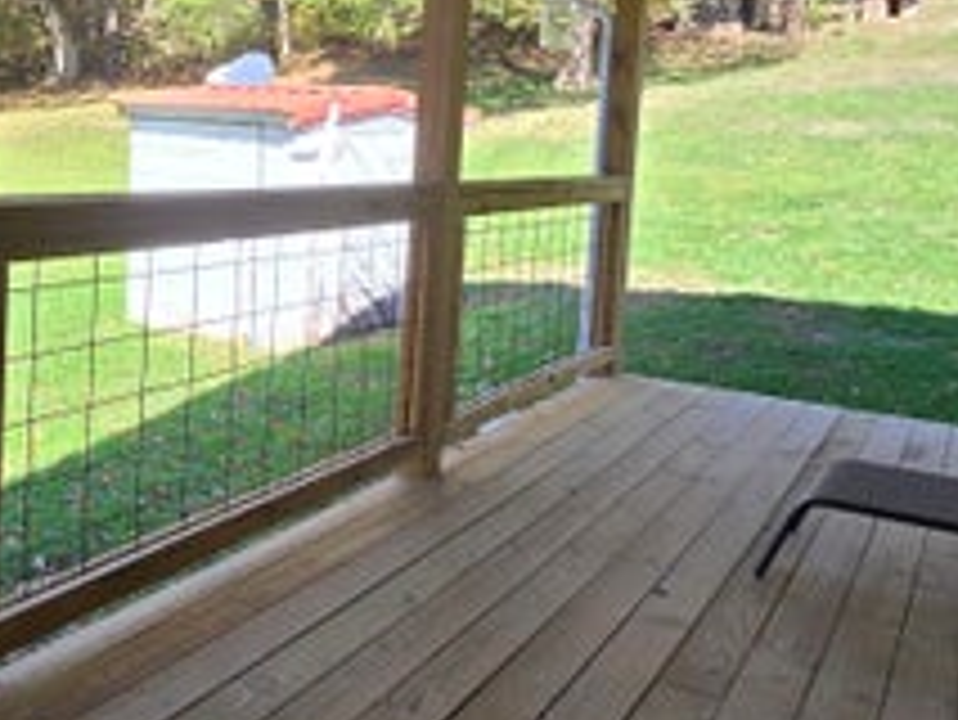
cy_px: 202
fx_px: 1080
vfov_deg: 36.2
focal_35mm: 39
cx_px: 247
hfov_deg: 46.2
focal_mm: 2.2
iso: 50
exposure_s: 1/433
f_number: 2.2
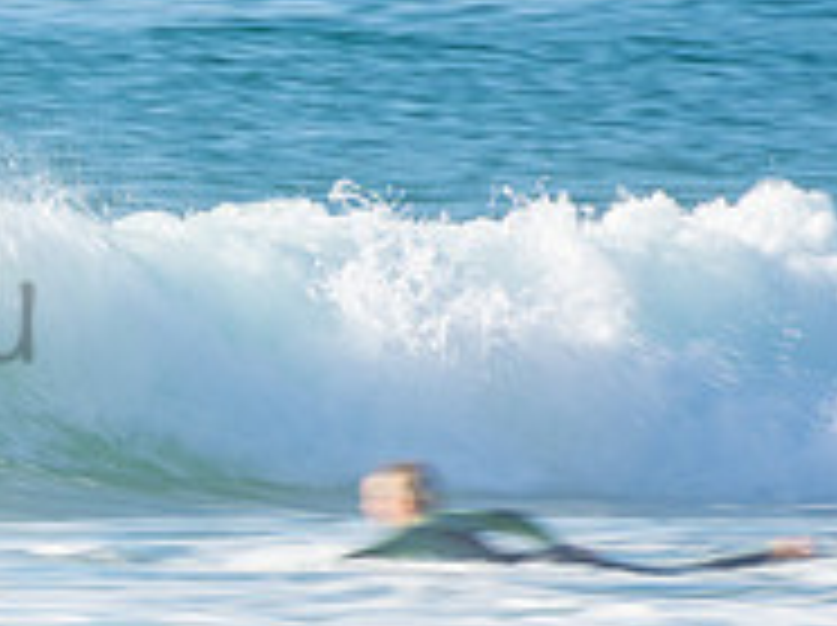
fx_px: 43540
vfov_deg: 0.8
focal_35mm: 1803
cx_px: -441
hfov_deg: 1.1
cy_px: 259
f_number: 20
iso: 100
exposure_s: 1/30
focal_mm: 400
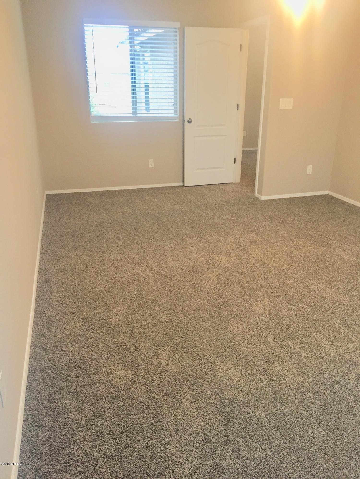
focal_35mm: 29
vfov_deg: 61.7
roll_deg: +1.3
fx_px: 402
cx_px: 180
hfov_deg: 48.2
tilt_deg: -21.2
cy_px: 240
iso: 100
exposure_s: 1/30
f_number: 2.2
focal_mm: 4.15
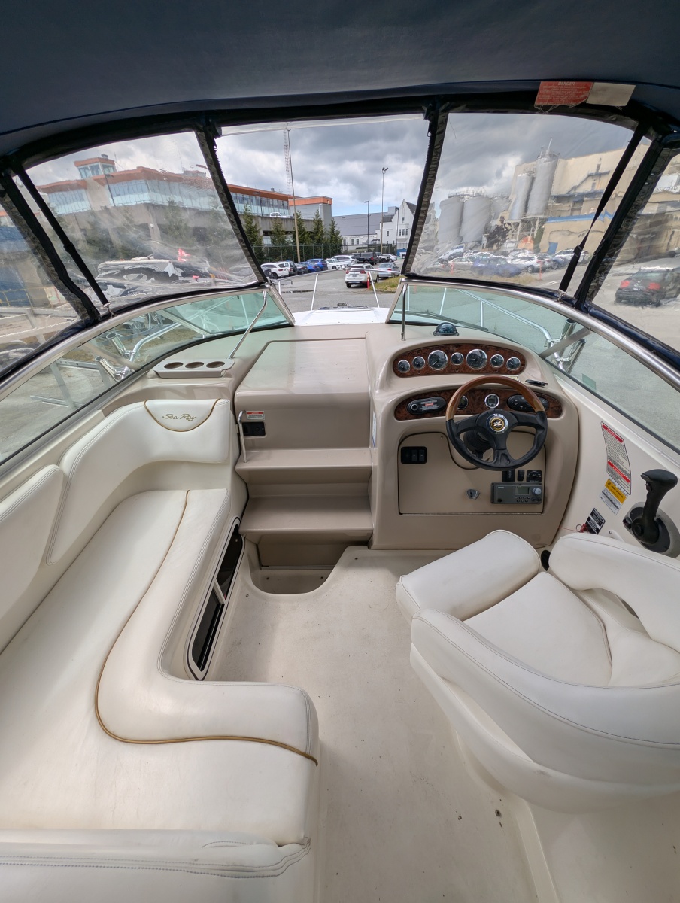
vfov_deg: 110.4
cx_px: 340
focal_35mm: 12
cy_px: 452
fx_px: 313
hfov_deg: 94.7
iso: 49
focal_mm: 2.02
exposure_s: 1/2967
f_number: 1.7
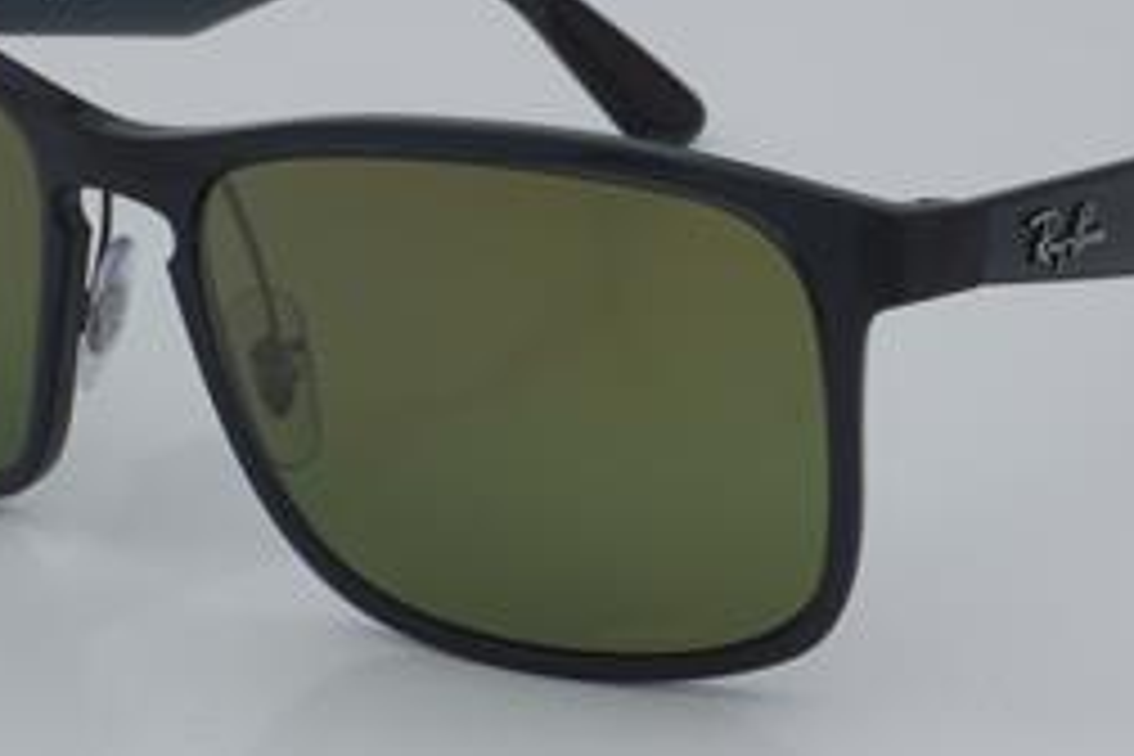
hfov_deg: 17.2
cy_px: 302
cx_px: 616
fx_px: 3748
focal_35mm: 119
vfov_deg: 11.5
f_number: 32
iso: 100
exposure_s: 1/4
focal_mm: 50
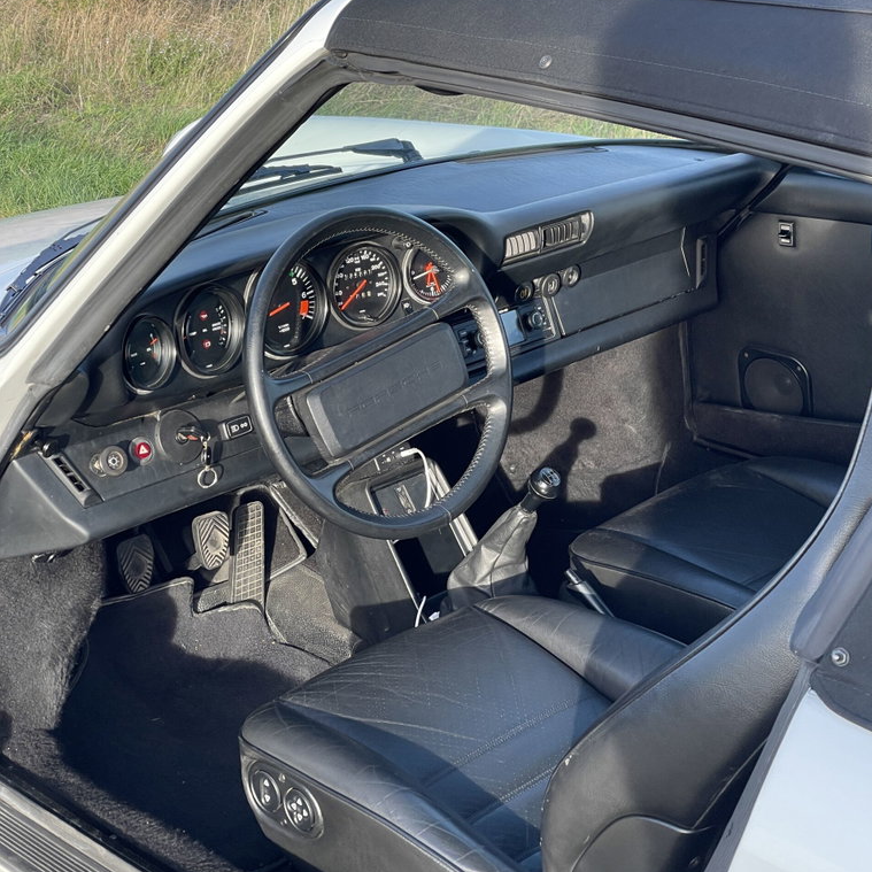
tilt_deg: -19.6
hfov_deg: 27.7
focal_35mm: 62
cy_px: 424
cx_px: 440
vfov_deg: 27.7
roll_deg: -0.8
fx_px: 1767
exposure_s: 1/211
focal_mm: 6
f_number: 2
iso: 25
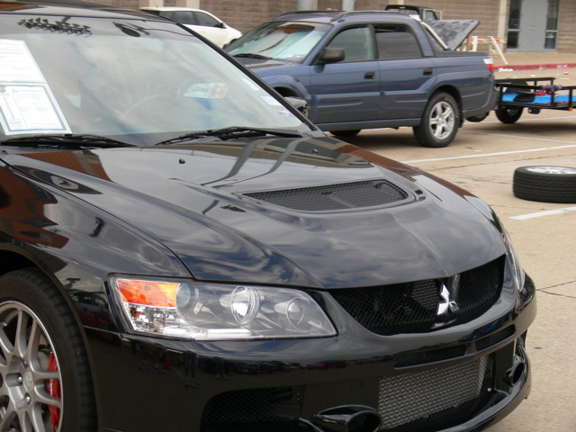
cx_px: 288
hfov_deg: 29.4
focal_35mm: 66
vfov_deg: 22.3
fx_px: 1098
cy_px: 216
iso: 80
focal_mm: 14
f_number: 4
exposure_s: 1/100
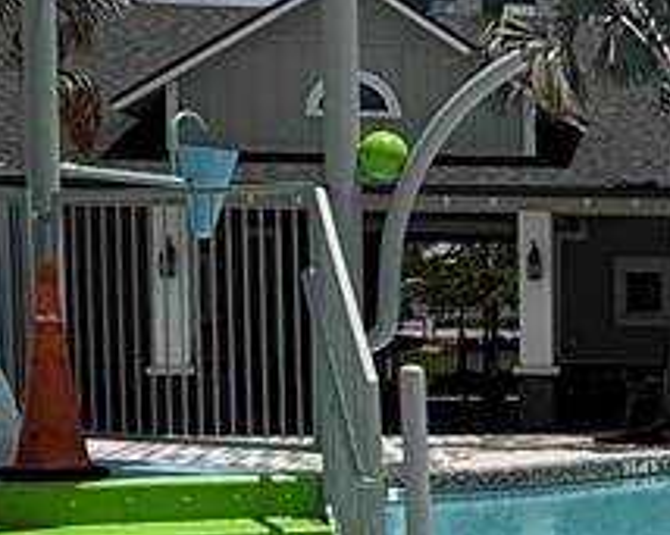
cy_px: 444
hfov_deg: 16.1
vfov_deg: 15.0
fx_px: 2022
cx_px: 1177
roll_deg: -0.8
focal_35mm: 102
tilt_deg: -2.2
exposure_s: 1/5618
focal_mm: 2.22
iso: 50
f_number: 2.2
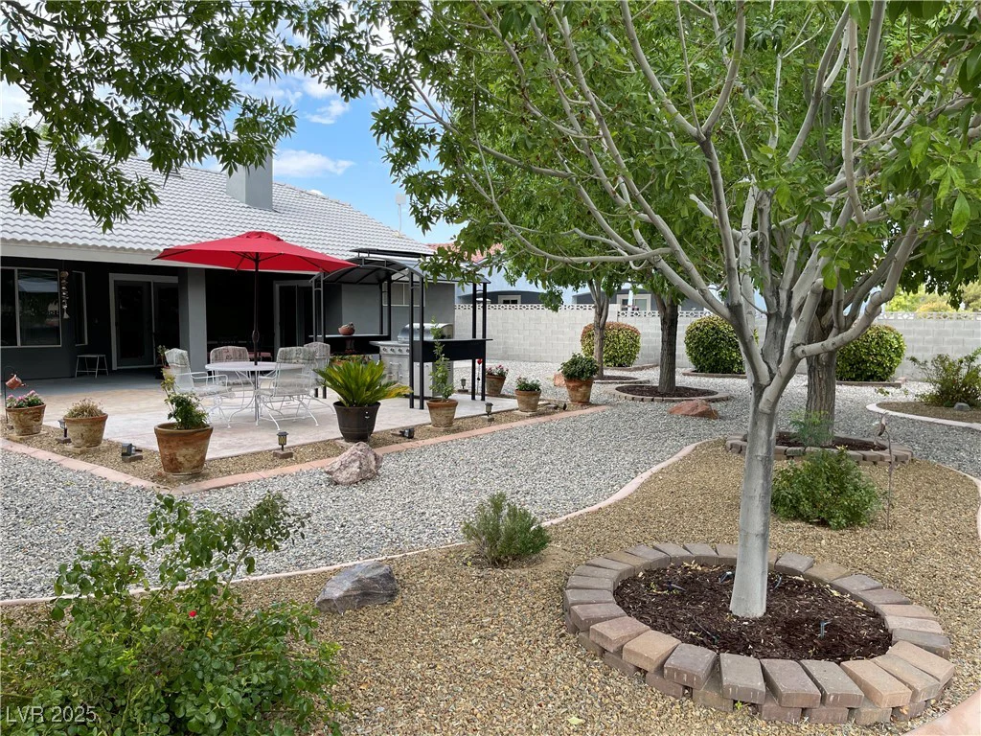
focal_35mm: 25
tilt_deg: -4.5
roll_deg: -0.5
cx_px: 490
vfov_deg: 54.9
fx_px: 708
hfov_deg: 69.4
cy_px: 368
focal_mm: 5.1
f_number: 1.6
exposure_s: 1/590
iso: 32
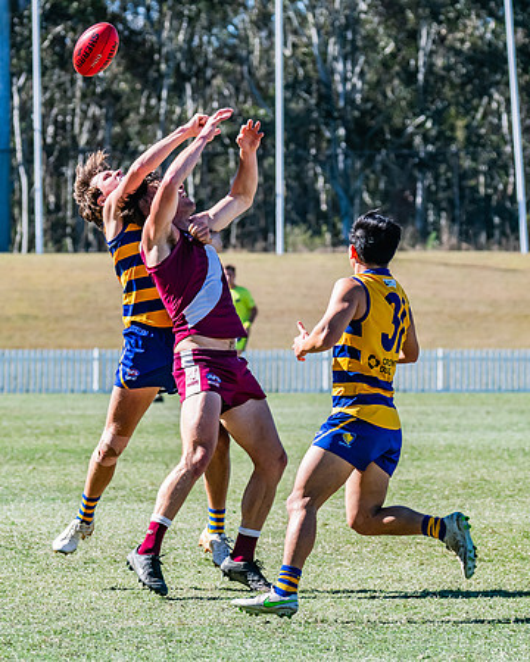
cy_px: 270
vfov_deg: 5.4
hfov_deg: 4.3
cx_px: 199
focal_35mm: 358
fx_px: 7023
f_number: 7.1
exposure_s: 1/1600
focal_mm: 210
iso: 800
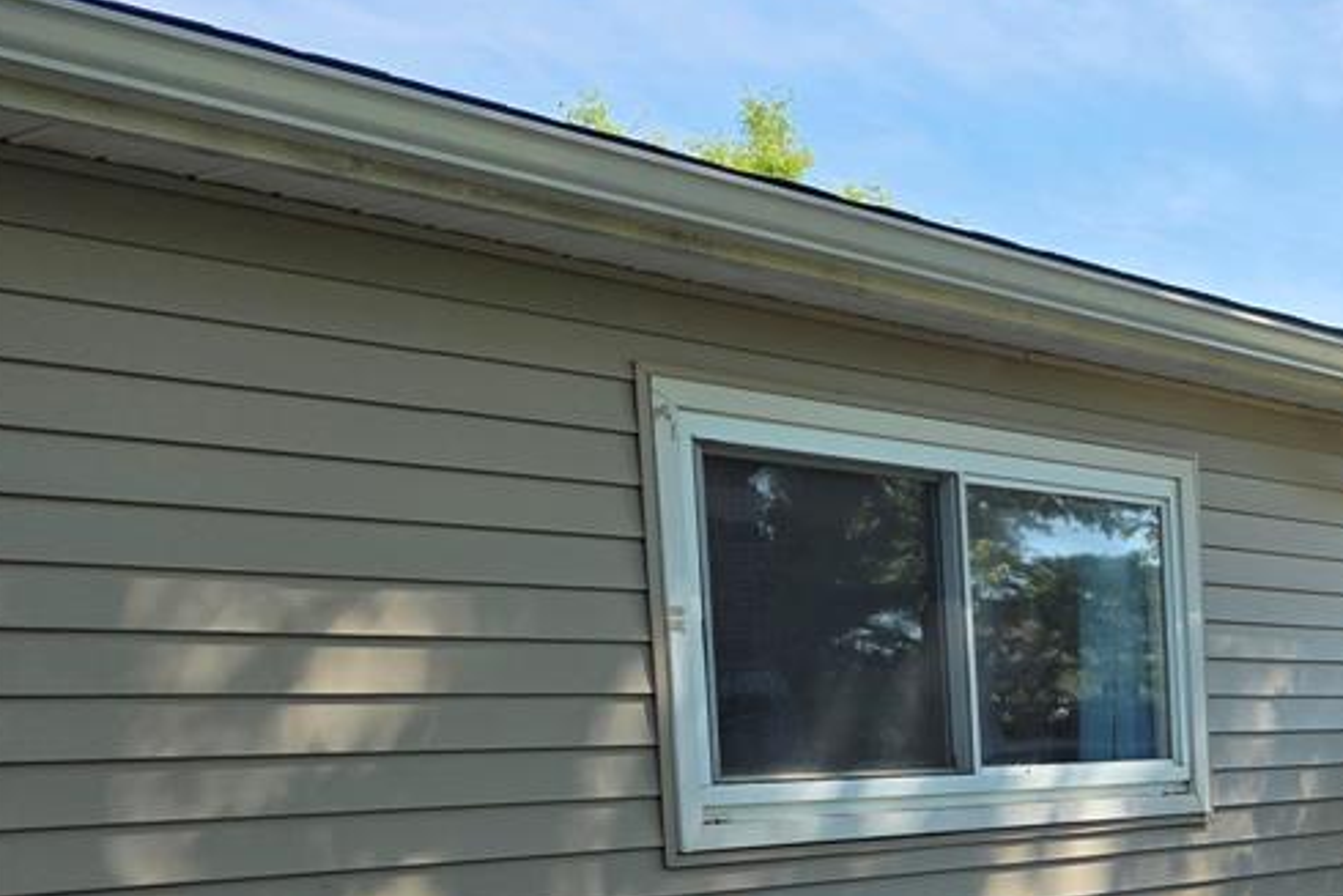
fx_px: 1866
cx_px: 1384
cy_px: 847
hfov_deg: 35.3
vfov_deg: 25.9
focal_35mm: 50
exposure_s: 1/2430
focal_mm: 6.3
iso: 80
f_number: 1.7
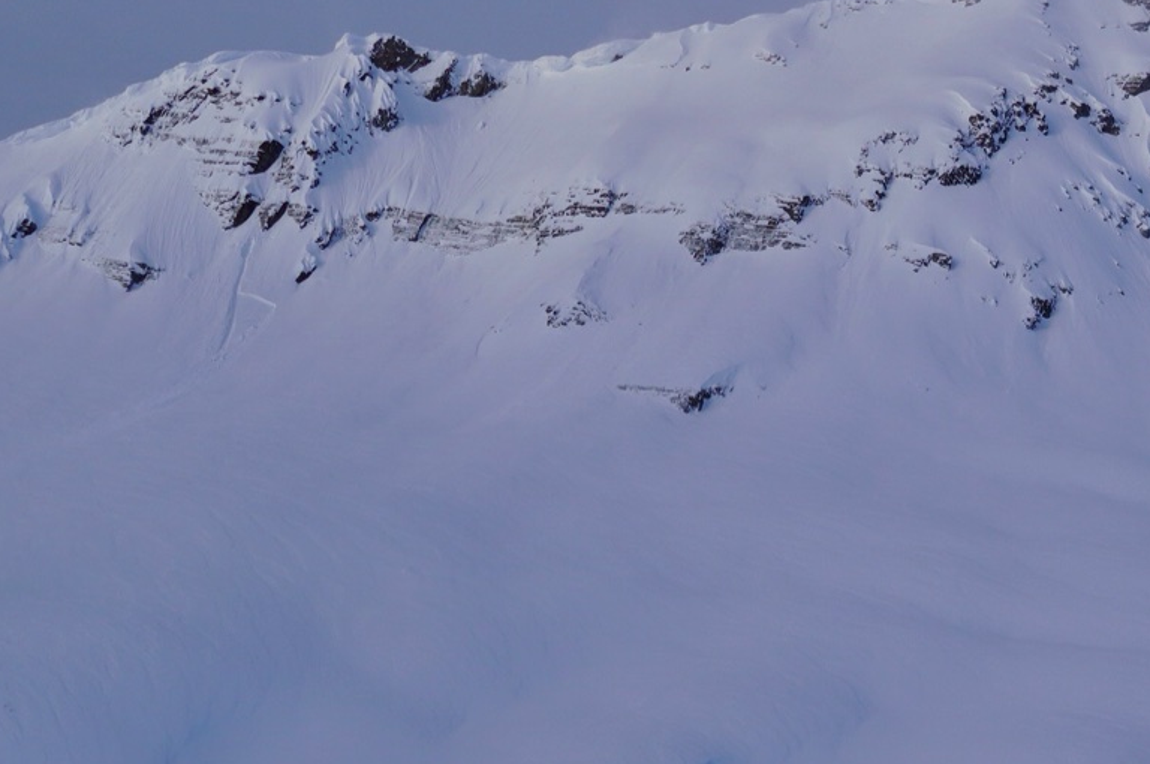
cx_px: 1120
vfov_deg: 15.6
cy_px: 668
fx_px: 2752
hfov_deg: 22.8
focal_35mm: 86
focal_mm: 23
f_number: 10
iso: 100
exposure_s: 1/160
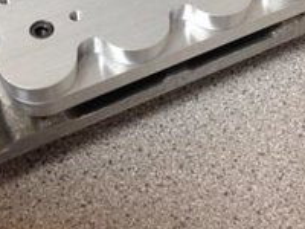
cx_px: 156
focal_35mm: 66
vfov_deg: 21.7
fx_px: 582
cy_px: 20
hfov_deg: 29.4
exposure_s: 1/20
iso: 80
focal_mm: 4.12
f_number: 2.4
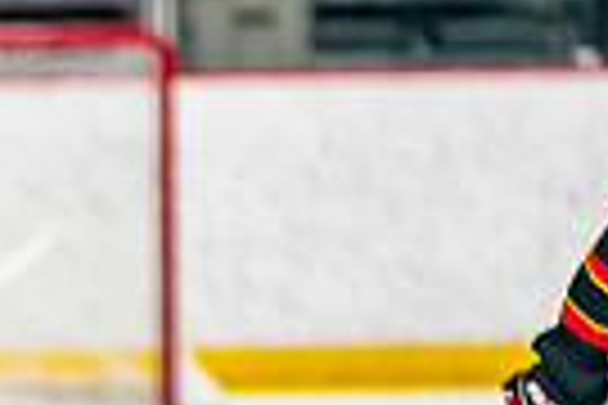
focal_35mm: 1093
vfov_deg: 1.3
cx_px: -351
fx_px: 18458
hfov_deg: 1.9
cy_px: 687
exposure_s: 1/640
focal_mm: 200
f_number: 2.8
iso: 1000
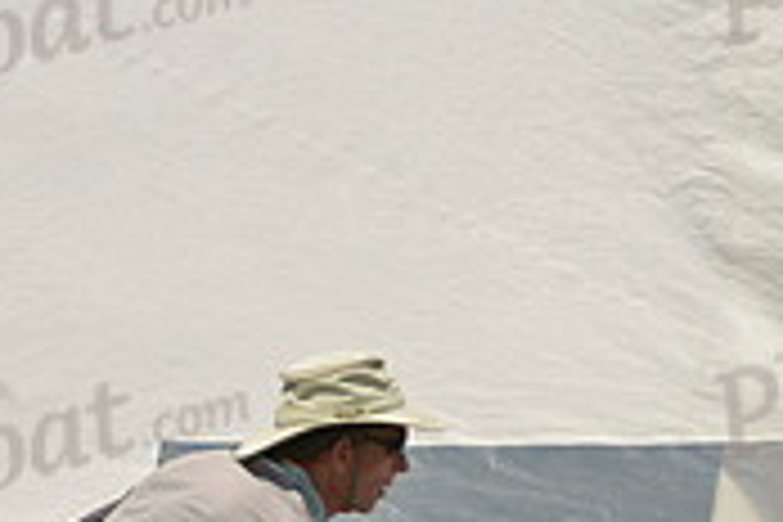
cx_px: 486
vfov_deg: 1.4
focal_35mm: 966
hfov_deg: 2.1
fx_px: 21009
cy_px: 641
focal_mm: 290
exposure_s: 1/1250
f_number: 6.3
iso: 200
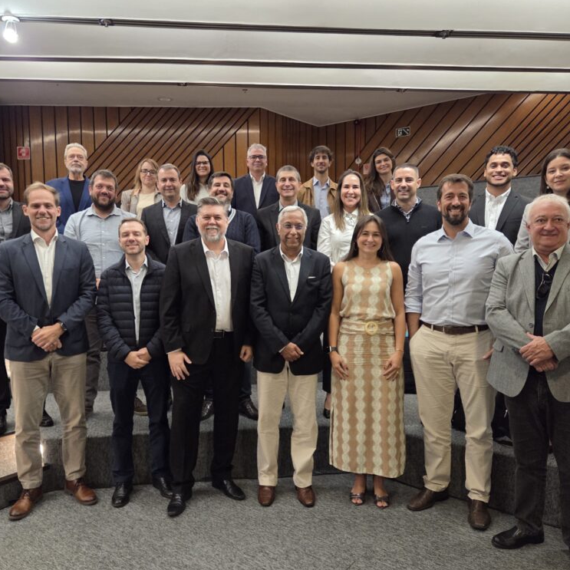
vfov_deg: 57.3
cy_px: 291
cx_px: 263
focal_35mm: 28
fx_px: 522
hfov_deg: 57.2
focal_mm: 5.4
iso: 1000
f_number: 1.8
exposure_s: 1/120
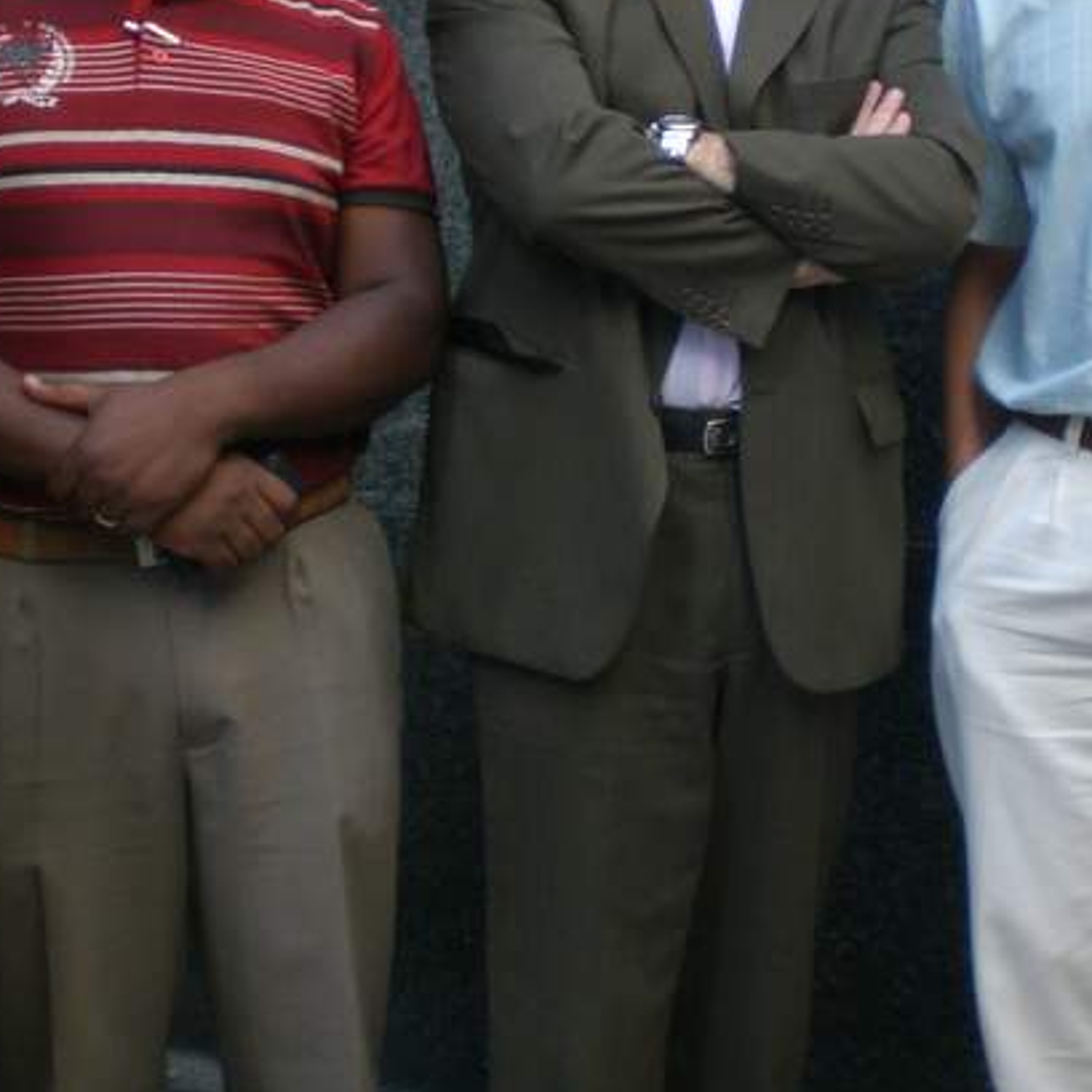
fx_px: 2998
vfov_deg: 20.5
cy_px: 267
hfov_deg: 20.5
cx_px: 772
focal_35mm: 84
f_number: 3.1
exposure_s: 1/80
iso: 100
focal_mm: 6.3
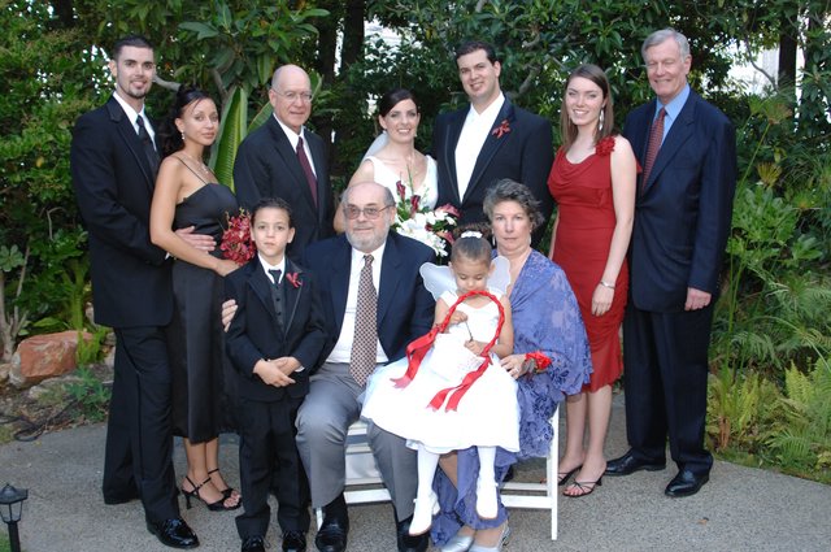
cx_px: 416
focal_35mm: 42
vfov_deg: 31.8
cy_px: 276
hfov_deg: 46.5
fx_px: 968
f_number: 5.6
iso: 400
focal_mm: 28
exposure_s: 1/50
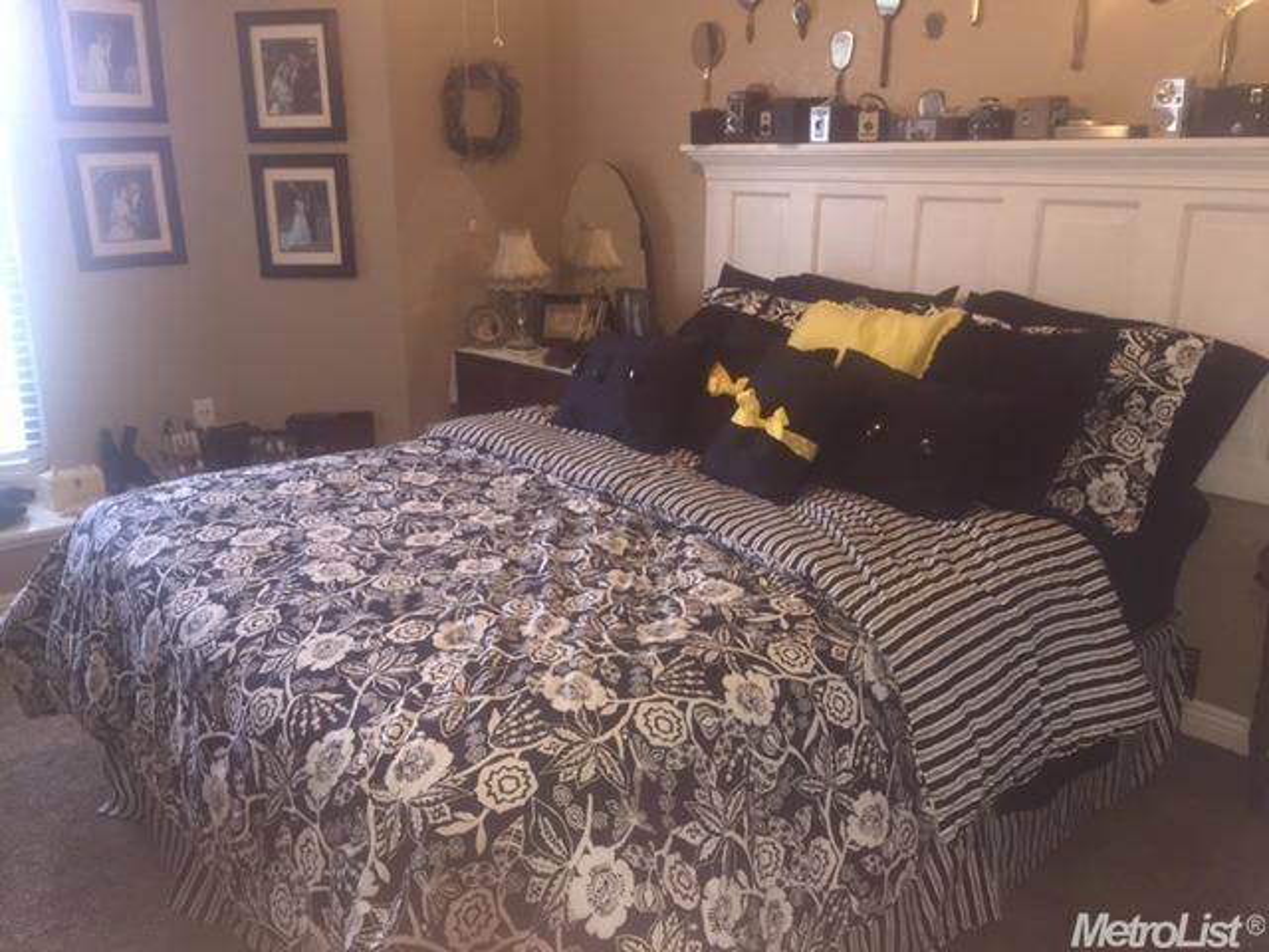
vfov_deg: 48.2
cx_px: 634
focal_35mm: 29
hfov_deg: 61.7
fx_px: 1063
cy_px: 476
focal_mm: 4.15
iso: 100
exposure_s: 1/20
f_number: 2.2
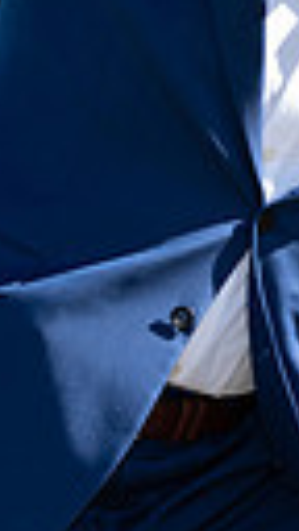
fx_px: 6004
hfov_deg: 2.8
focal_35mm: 426
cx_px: 540
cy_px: -85
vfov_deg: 5.1
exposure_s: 1/125
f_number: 5.6
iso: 80
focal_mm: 90
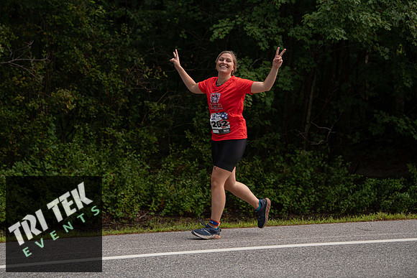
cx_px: 208
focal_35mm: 105
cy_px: 139
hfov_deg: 19.5
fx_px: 1216
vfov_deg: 13.0
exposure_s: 1/400
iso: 200
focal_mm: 105
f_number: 4
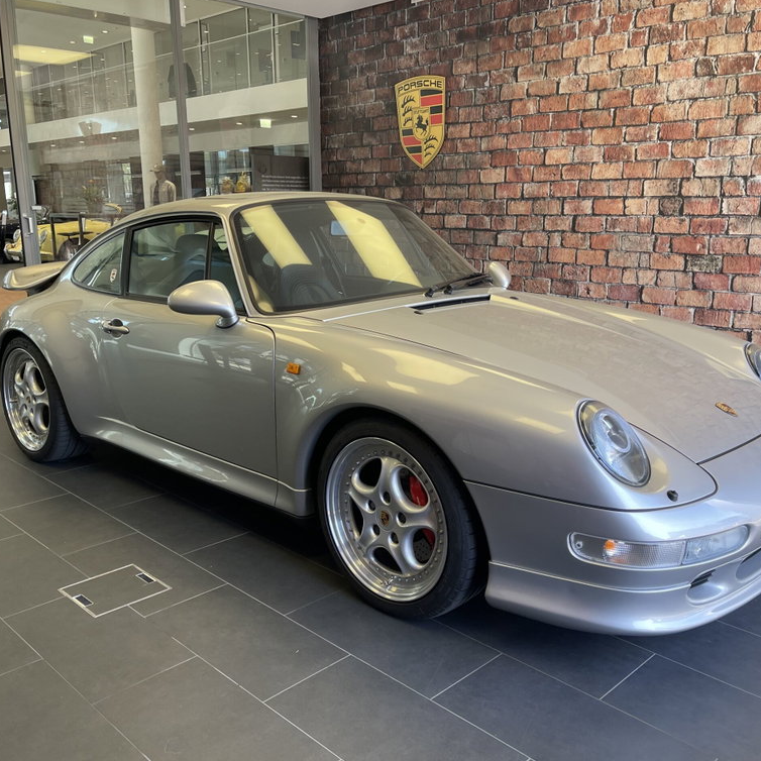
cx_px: 389
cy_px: 382
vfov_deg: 54.0
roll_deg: +0.6
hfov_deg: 54.0
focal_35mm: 30
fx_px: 746
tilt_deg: -13.9
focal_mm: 5.1
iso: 50
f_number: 1.6
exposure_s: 1/121
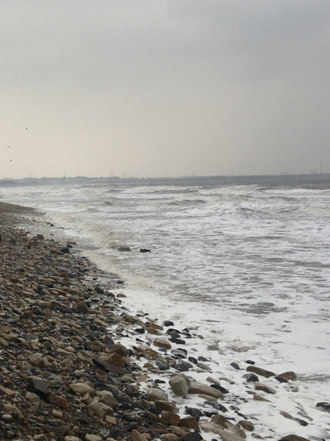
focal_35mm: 67
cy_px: 64
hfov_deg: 20.9
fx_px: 852
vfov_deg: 28.1
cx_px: -32
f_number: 2.2
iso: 25
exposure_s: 1/109
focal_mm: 4.15
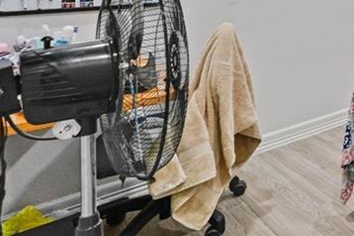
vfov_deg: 28.8
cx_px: 476
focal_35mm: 40
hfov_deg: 33.2
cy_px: -49
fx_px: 393
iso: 1000
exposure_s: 1/30
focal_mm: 14
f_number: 7.1
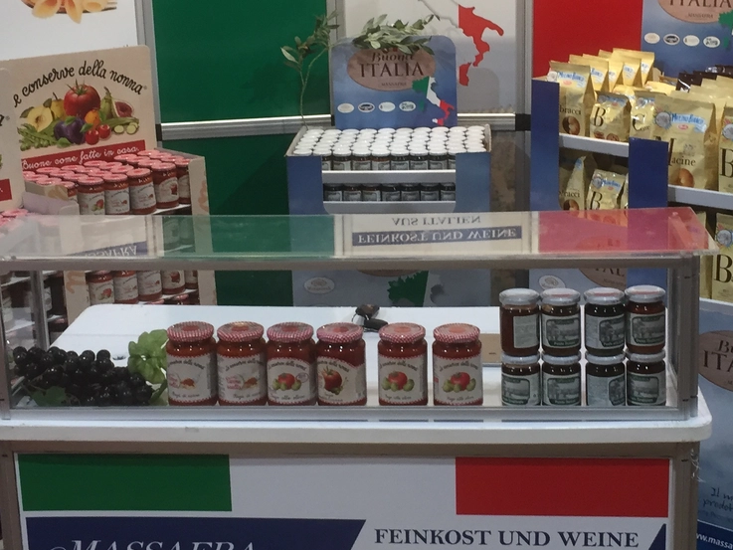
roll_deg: +0.8
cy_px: 193
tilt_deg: -13.4
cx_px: 428
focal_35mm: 59
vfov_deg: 24.7
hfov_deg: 32.6
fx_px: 1250
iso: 100
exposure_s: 1/33
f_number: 2.2
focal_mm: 4.15
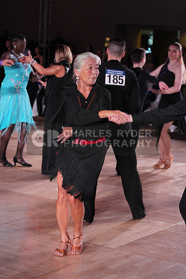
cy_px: 140
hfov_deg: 15.7
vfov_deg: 23.4
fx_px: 674
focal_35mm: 87
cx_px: 93
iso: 2000
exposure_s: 1/400
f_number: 4
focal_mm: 87
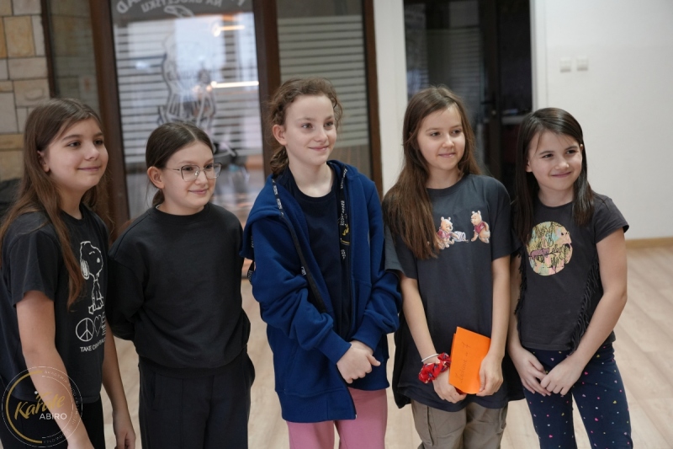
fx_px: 991
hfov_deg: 37.5
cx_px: 336
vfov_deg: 25.5
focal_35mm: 53
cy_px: 224
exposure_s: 1/160
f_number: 4
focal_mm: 53
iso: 3200
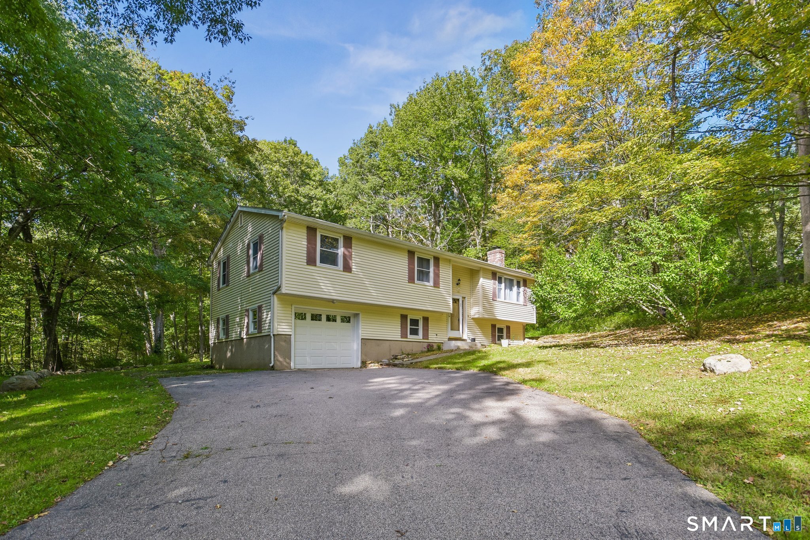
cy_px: 270
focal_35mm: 17
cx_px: 405
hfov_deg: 93.3
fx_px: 382
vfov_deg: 70.4
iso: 400
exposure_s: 1/160
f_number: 11
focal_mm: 17
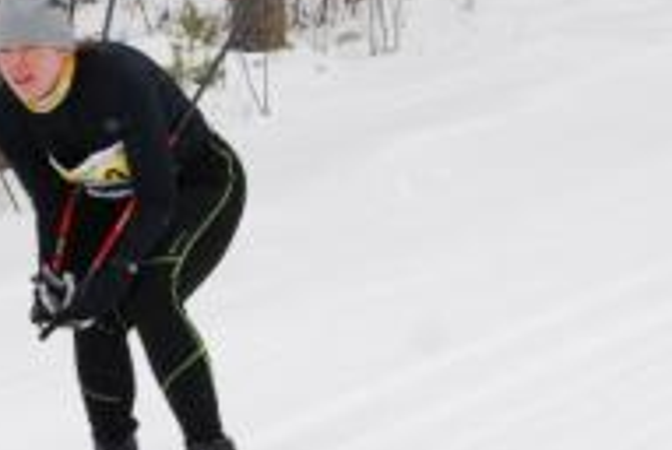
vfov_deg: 4.2
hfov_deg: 6.3
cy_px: 211
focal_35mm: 326
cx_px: 84
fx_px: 6095
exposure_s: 1/400
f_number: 10
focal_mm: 52
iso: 800
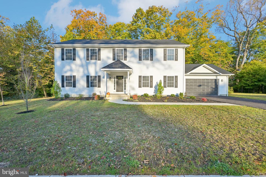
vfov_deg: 81.2
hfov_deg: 104.3
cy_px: 88
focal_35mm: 14
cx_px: 133
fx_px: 103
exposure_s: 1/100
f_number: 8
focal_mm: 14
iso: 100
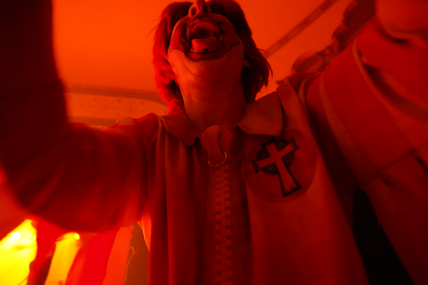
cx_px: 214
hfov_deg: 73.7
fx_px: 285
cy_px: 142
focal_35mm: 24
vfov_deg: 53.1
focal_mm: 24
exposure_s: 1/60
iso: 12800
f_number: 4
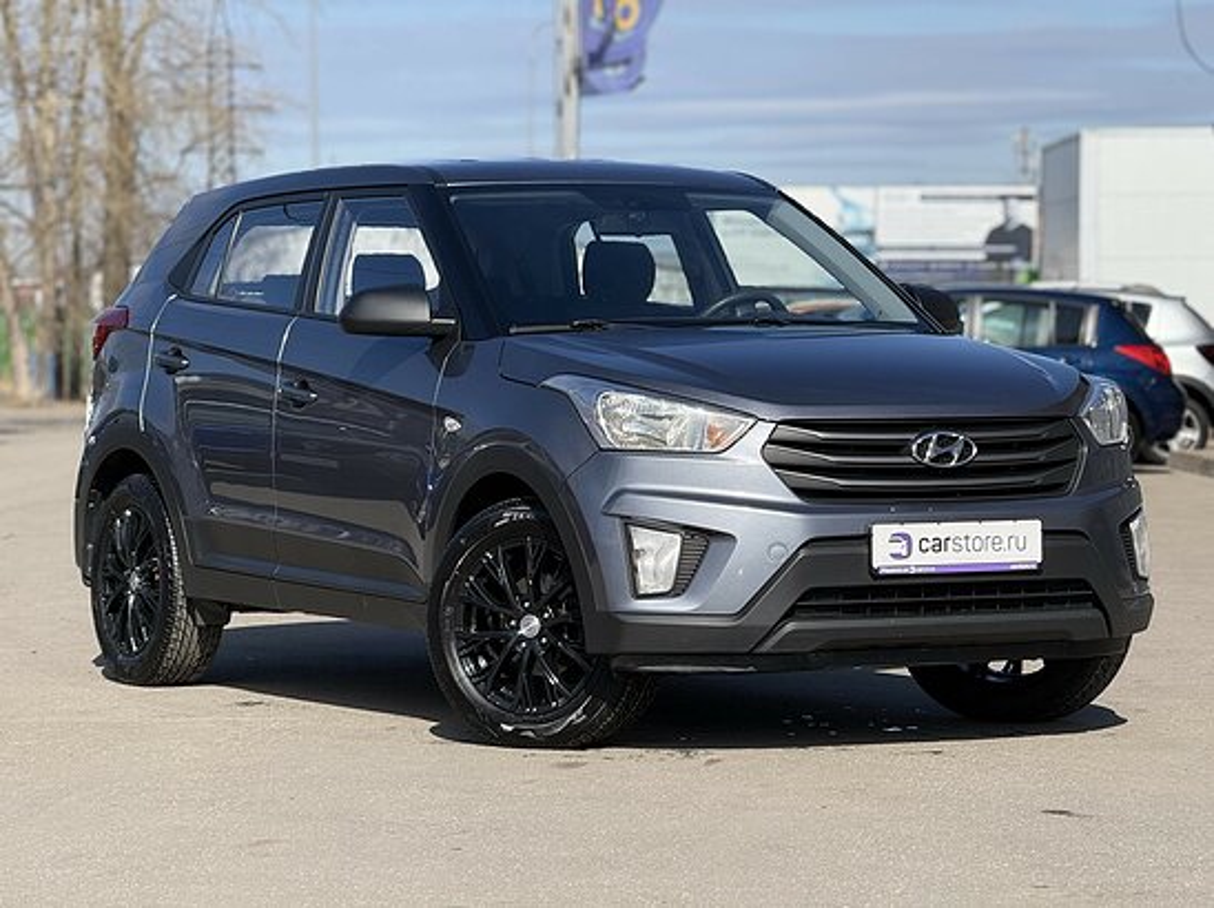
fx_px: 4205
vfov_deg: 12.3
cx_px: 607
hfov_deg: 16.4
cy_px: 454
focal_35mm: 120
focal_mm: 15.66
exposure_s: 1/1773
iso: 50
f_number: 2.8
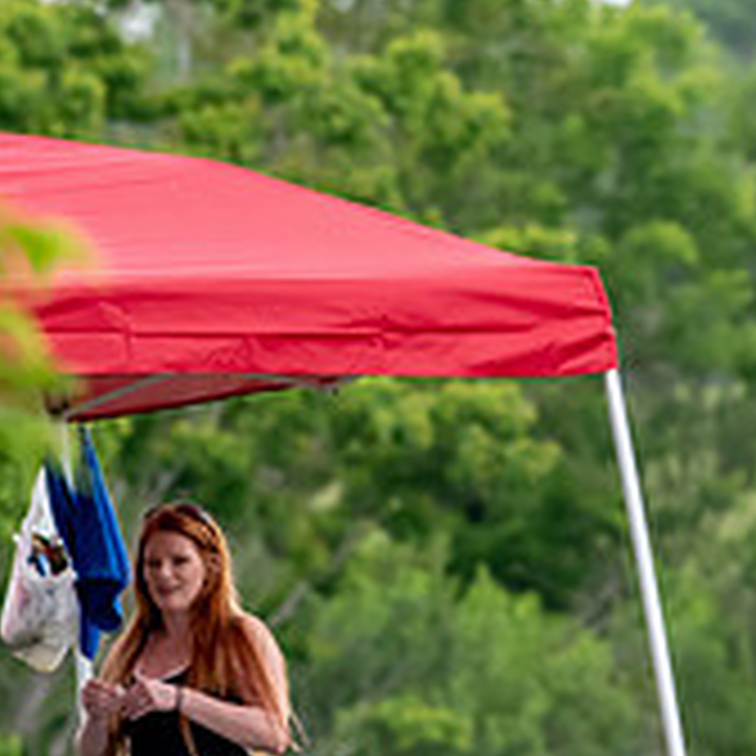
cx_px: 1116
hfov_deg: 1.5
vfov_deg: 1.5
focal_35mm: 1191
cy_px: 493
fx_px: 29428
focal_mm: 270
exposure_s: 1/2000
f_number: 5.6
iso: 1600
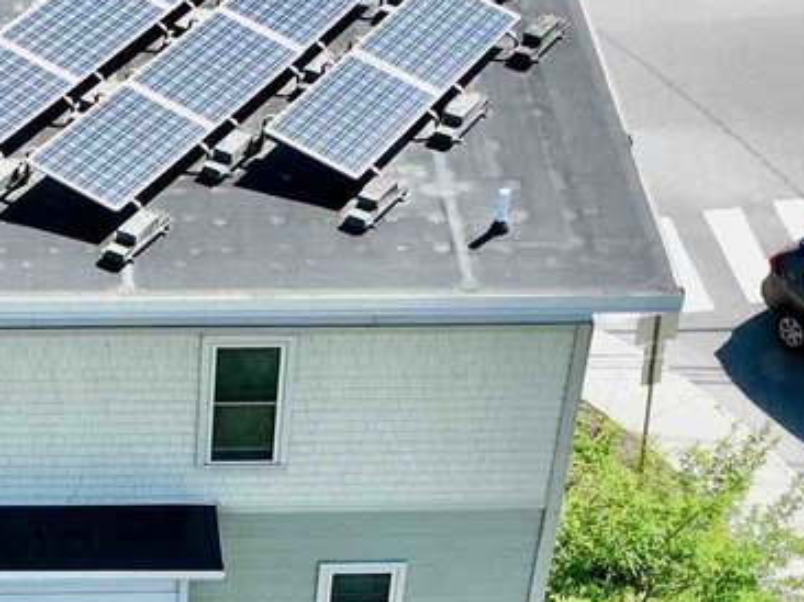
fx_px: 2437
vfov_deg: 13.9
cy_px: 611
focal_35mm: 105
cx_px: 99
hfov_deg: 18.5
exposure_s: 1/1000
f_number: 2.8
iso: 110
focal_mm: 12.29
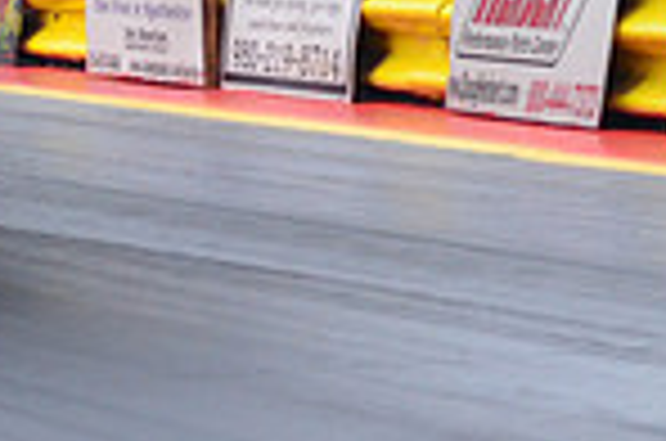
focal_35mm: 365
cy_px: -58
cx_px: -22
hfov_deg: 5.6
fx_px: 6738
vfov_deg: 3.7
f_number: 5.6
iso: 1000
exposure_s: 1/500
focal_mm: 62
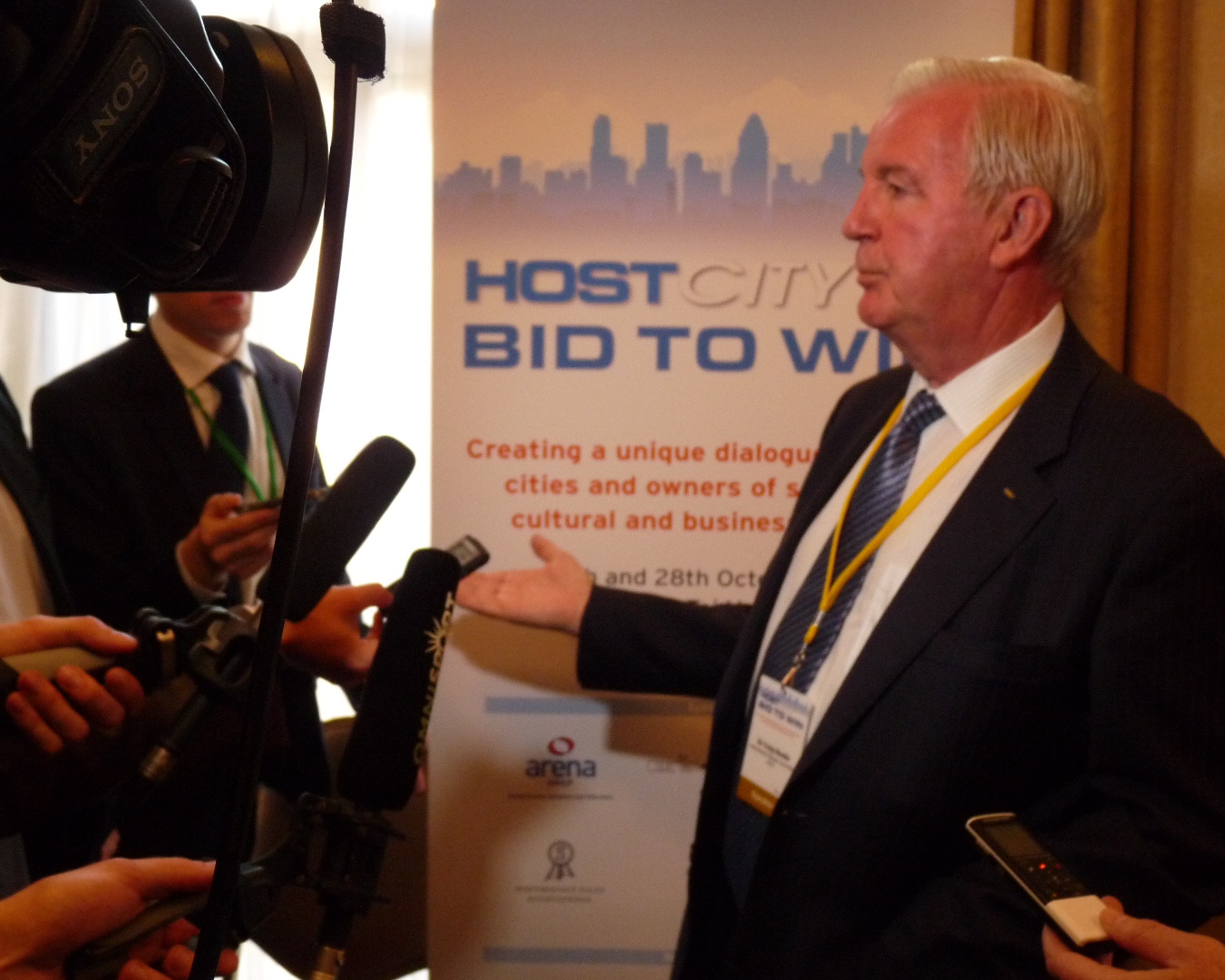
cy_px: 486
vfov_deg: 38.2
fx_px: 1414
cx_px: 589
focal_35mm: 39
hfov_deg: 46.8
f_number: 3
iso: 400
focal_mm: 6.5
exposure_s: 1/30
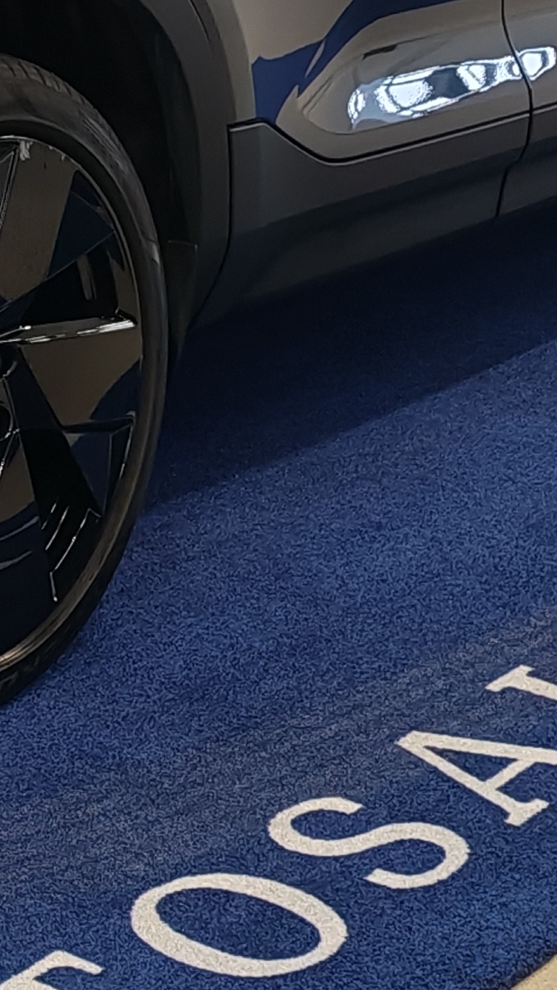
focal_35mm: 126
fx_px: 3309
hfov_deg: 9.4
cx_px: -244
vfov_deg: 16.5
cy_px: -109
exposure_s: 1/100
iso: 125
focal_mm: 6.12
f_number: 1.9
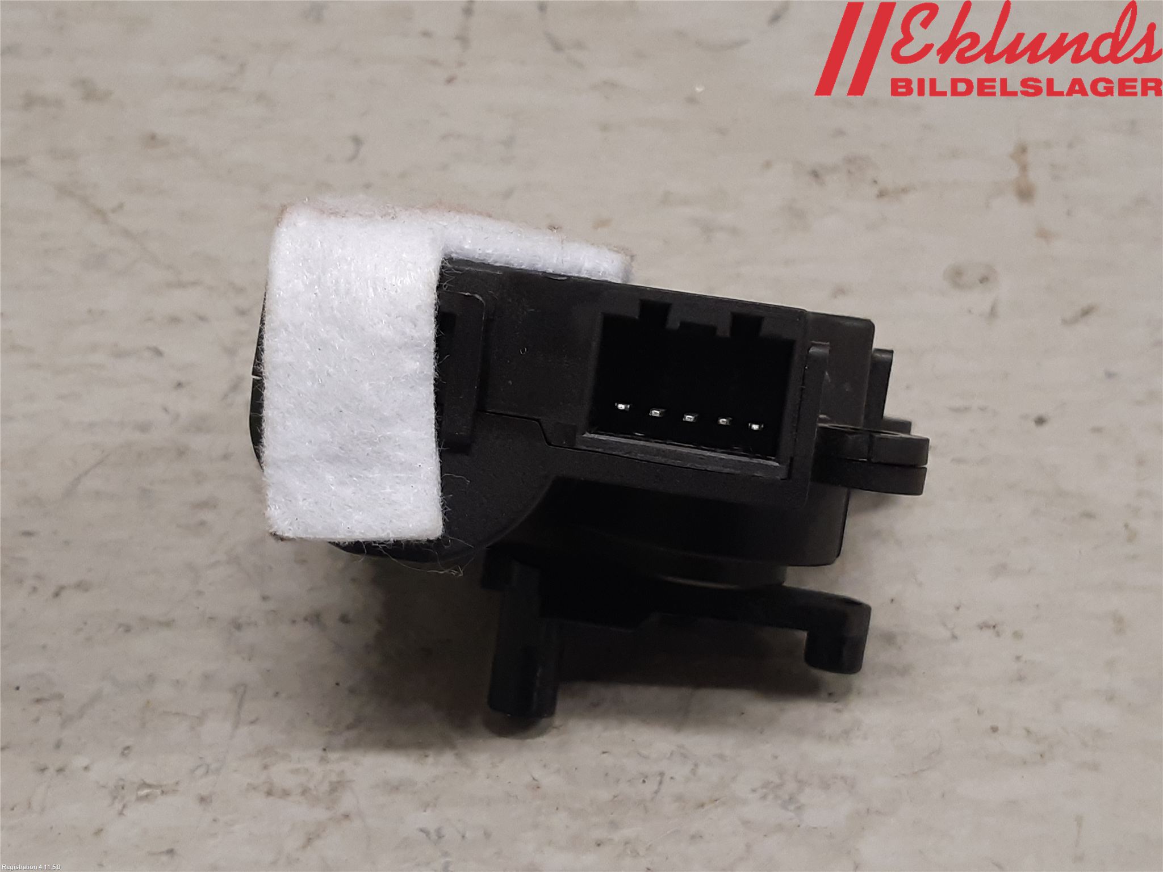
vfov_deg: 53.1
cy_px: 436
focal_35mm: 26
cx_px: 582
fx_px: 874
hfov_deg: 67.3
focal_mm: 3.93
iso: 125
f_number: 1.7
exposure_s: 1/50
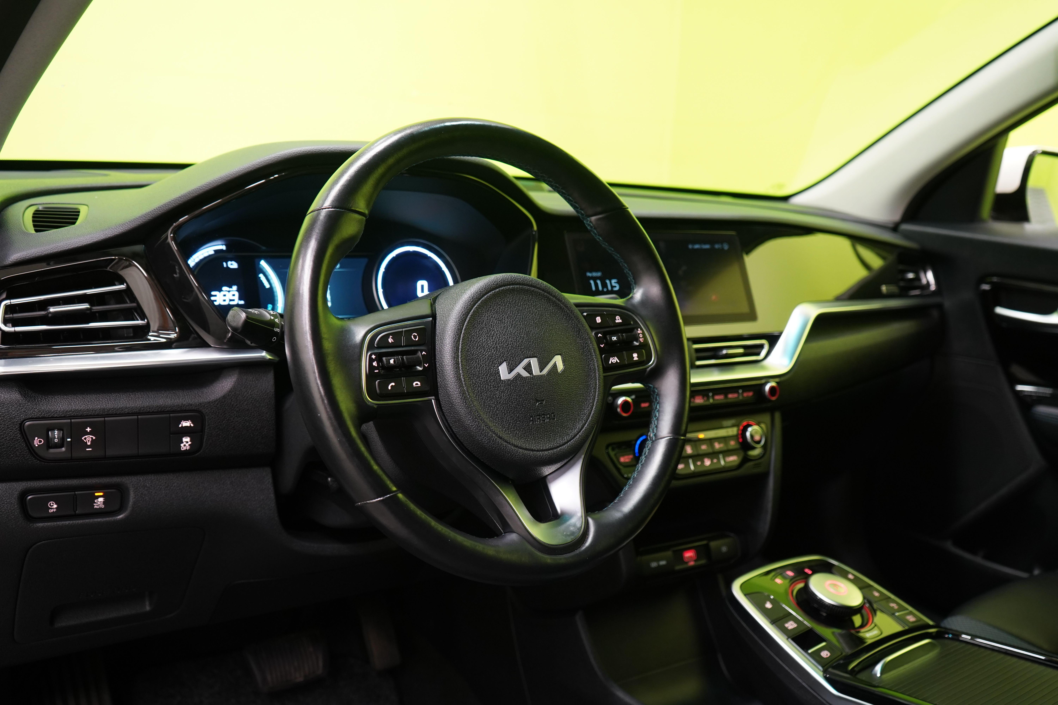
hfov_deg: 58.7
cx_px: 529
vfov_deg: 41.1
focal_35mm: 32
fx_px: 940
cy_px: 352
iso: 1600
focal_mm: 32
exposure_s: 1/25
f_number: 5
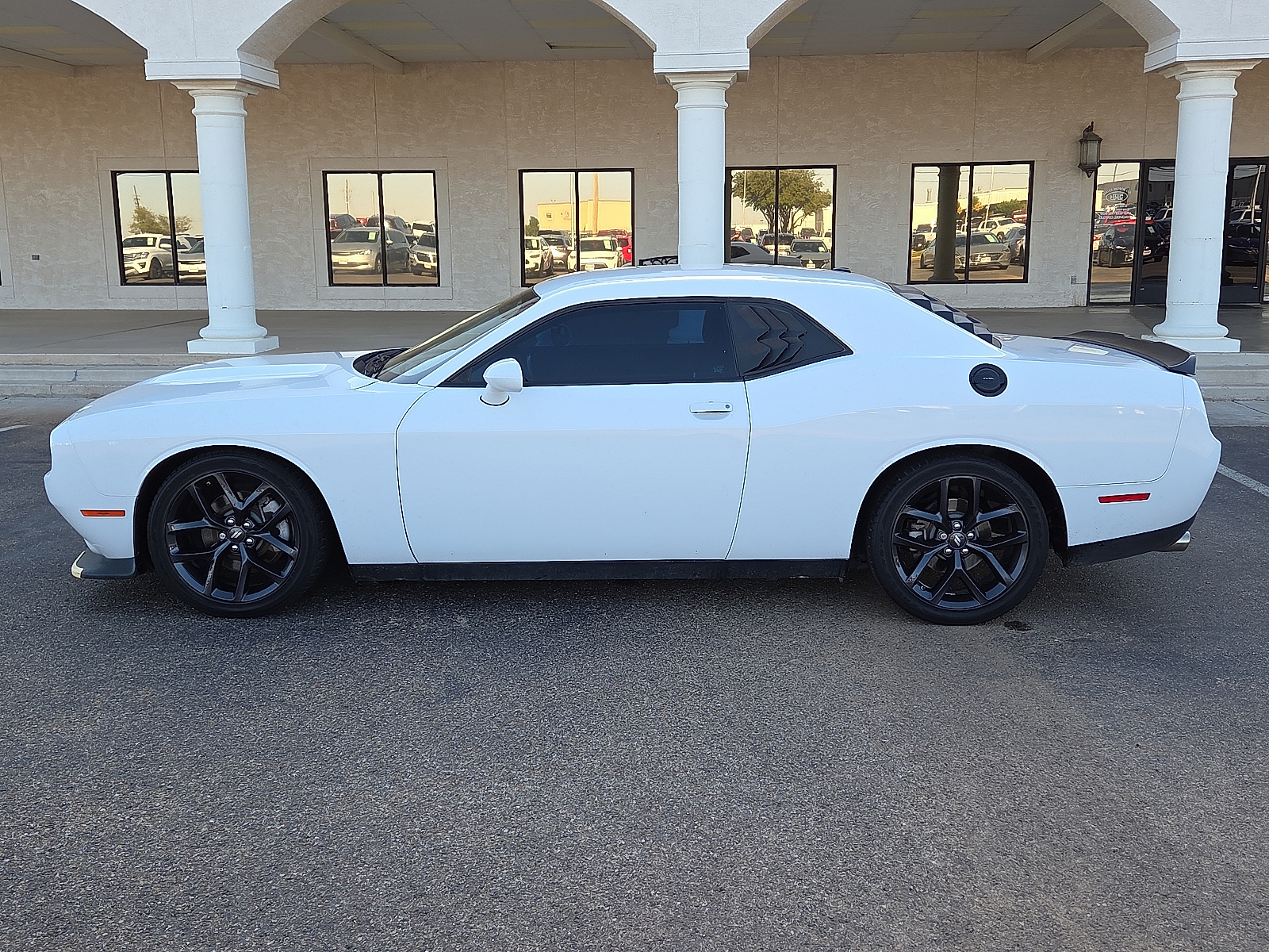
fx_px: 1246
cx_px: 634
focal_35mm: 34
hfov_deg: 54.0
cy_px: 476
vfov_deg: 41.8
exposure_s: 1/909
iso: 76
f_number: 1.8
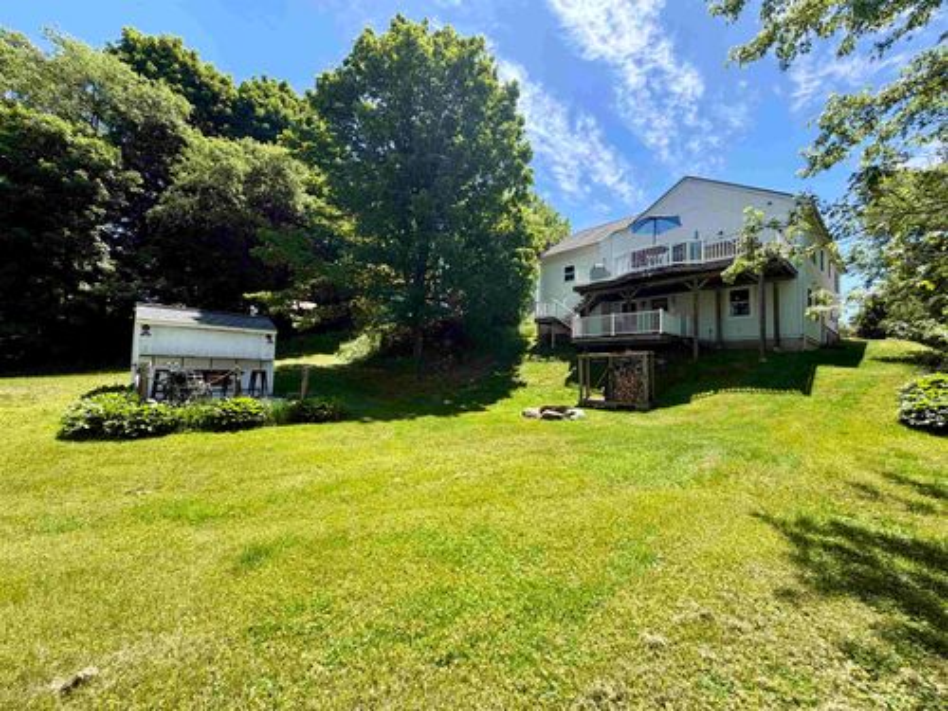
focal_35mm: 14
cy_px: 356
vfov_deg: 85.7
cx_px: 474
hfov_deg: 102.1
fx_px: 383
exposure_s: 1/726
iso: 40
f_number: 2.2
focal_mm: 2.22
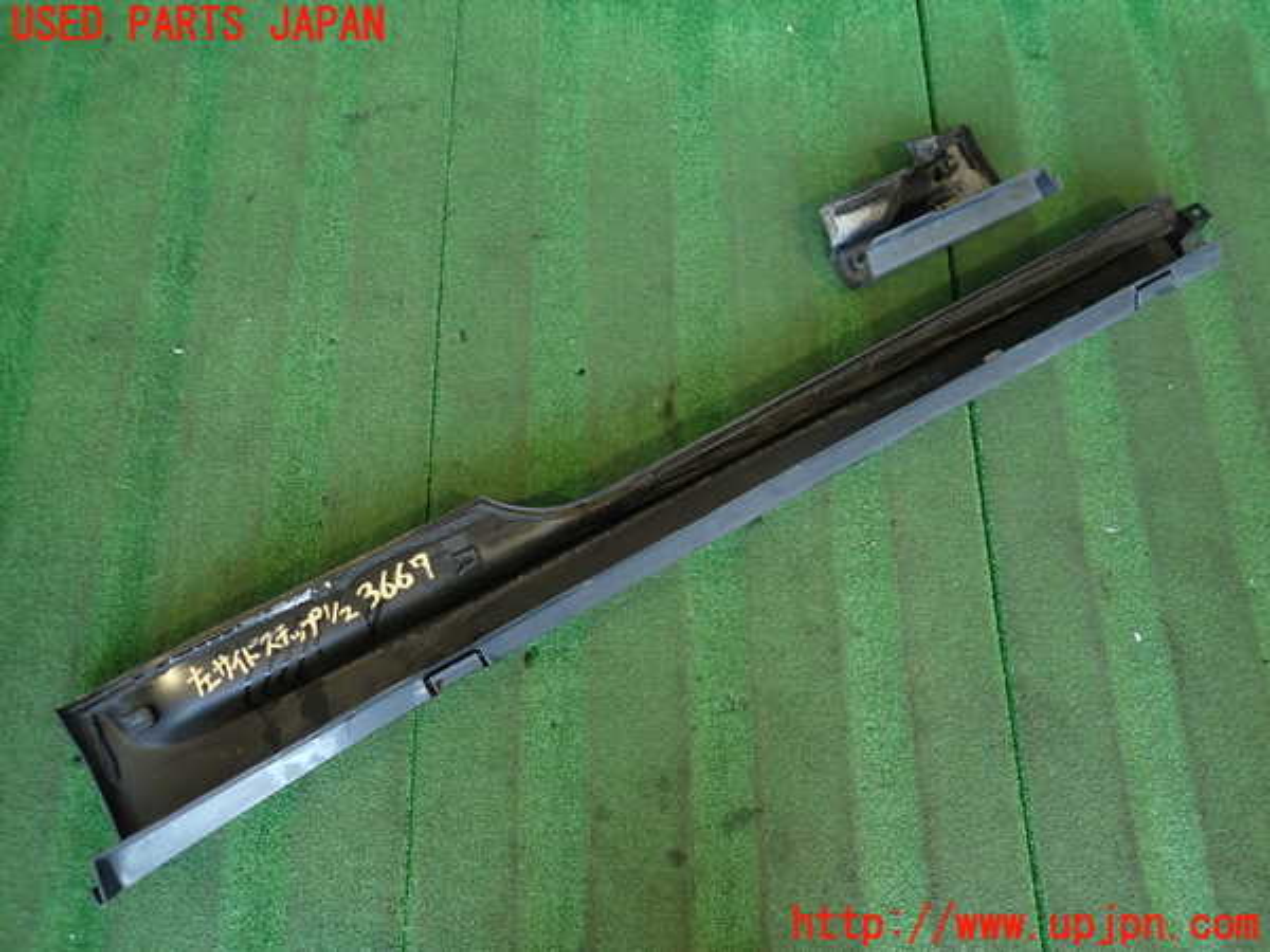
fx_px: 917
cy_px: 476
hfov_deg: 69.4
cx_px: 635
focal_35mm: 25
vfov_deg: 54.9
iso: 200
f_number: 2
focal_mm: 4.5
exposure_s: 1/40
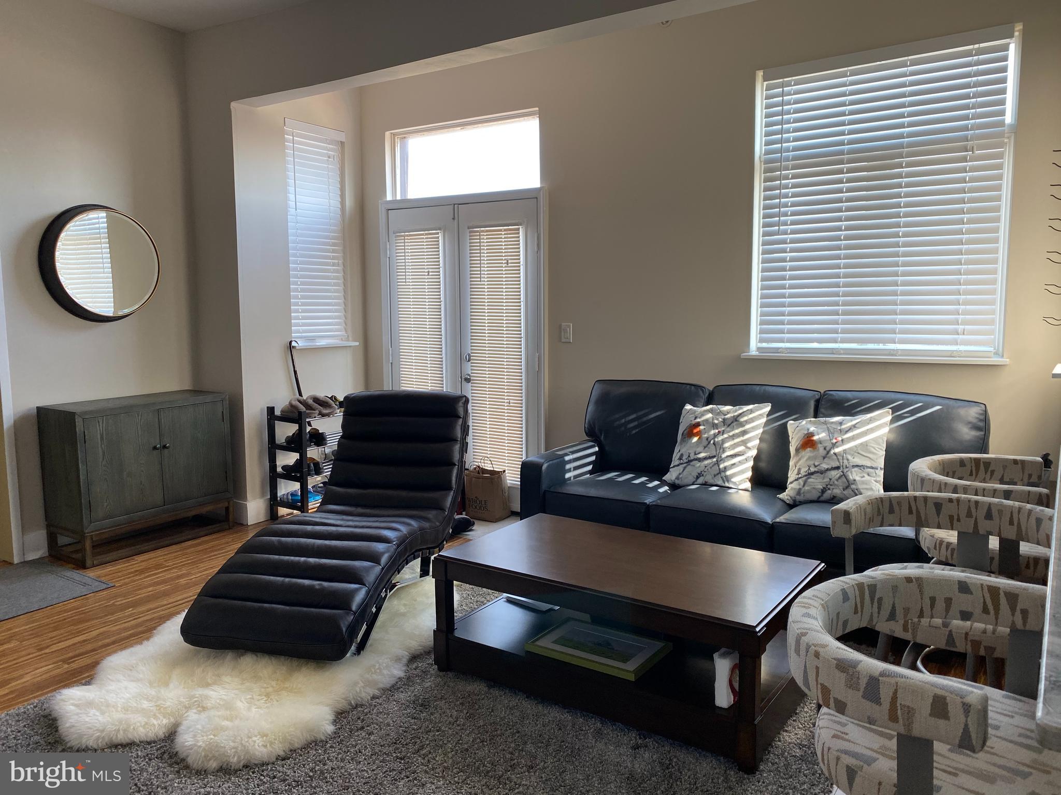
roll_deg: -0.5
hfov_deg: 67.3
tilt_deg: -5.7
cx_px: 530
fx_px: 797
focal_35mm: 26
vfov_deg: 53.1
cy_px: 398
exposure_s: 1/60
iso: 64
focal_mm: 4.25
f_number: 1.8
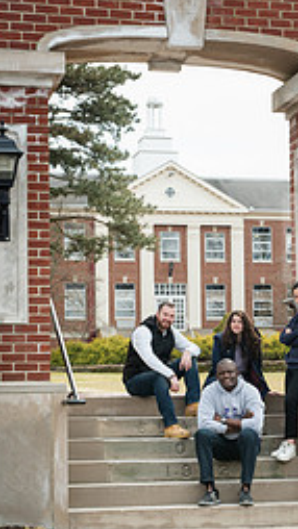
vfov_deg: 20.9
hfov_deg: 11.8
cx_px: 250
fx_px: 1432
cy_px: 323
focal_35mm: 102
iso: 400
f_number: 8
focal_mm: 55
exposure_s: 1/250
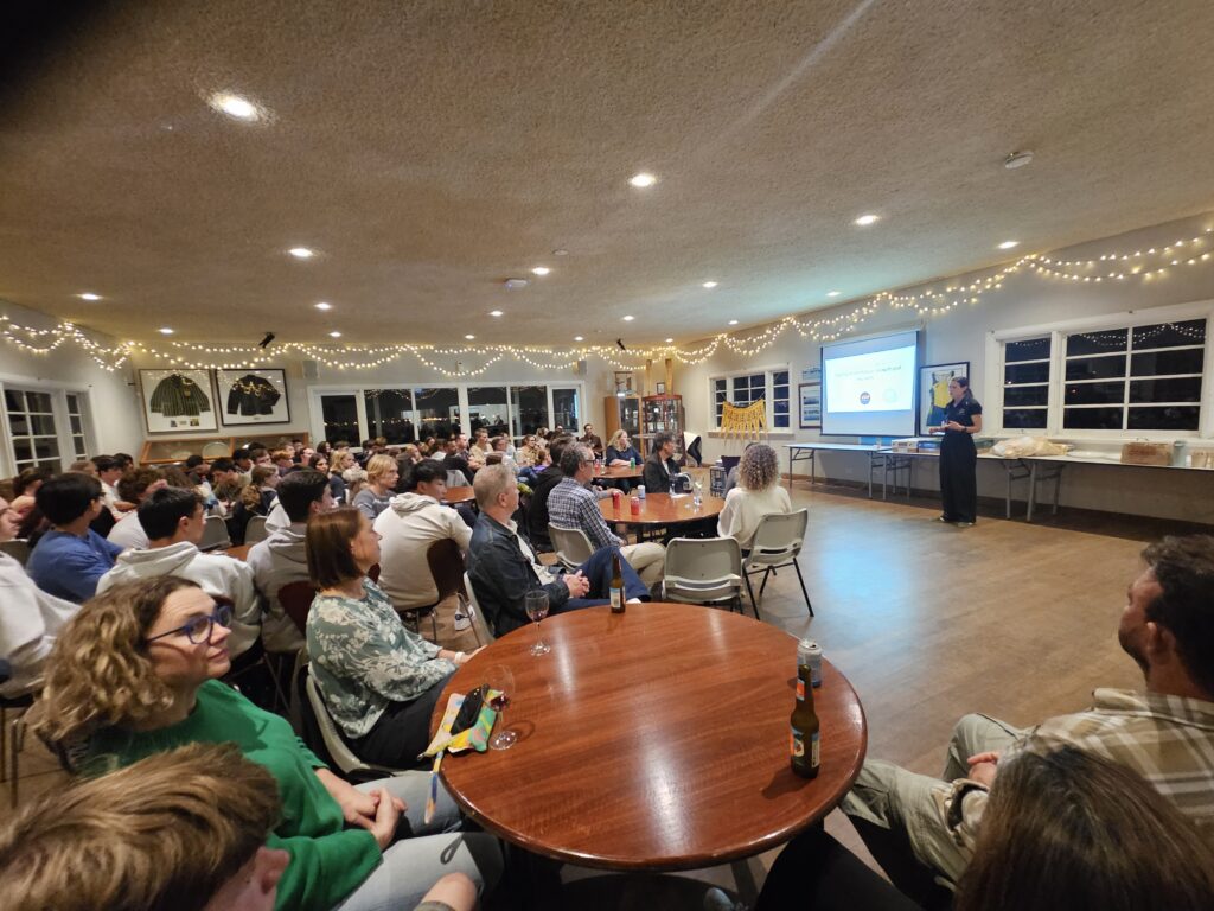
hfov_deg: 106.2
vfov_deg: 89.9
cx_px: 607
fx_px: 456
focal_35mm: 13
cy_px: 456
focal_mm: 2.2
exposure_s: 1/25
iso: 1600
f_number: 2.2
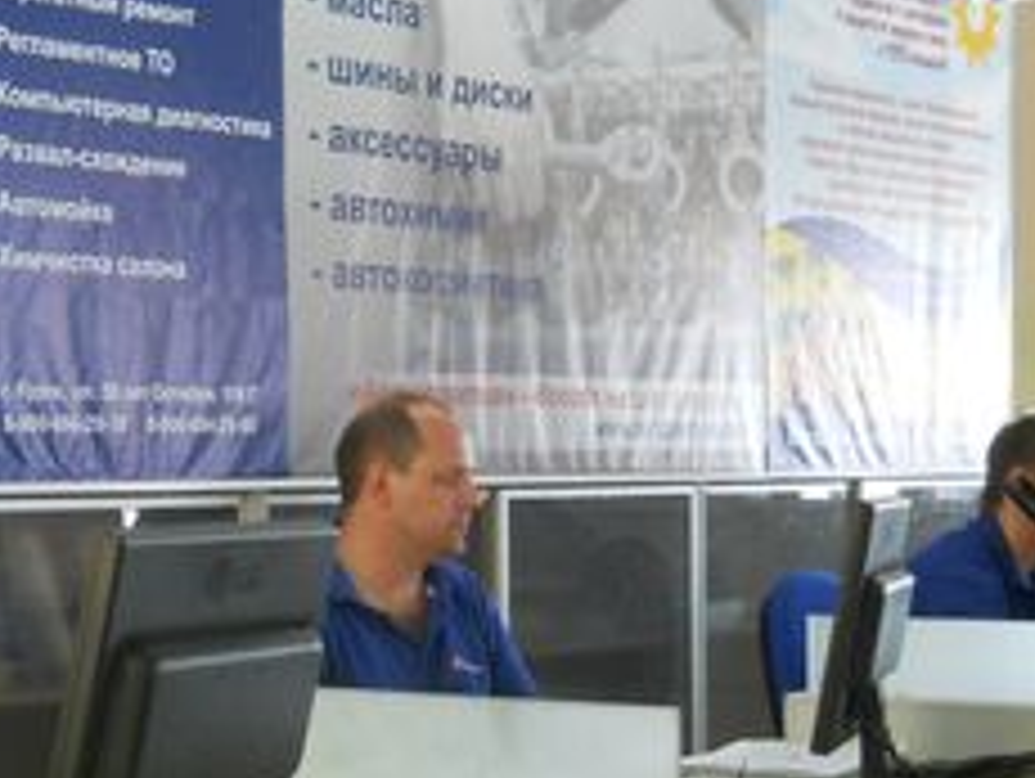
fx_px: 2664
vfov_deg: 16.5
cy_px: 623
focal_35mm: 89
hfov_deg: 21.9
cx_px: 400
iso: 320
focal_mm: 6.72
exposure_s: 1/30
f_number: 3.1
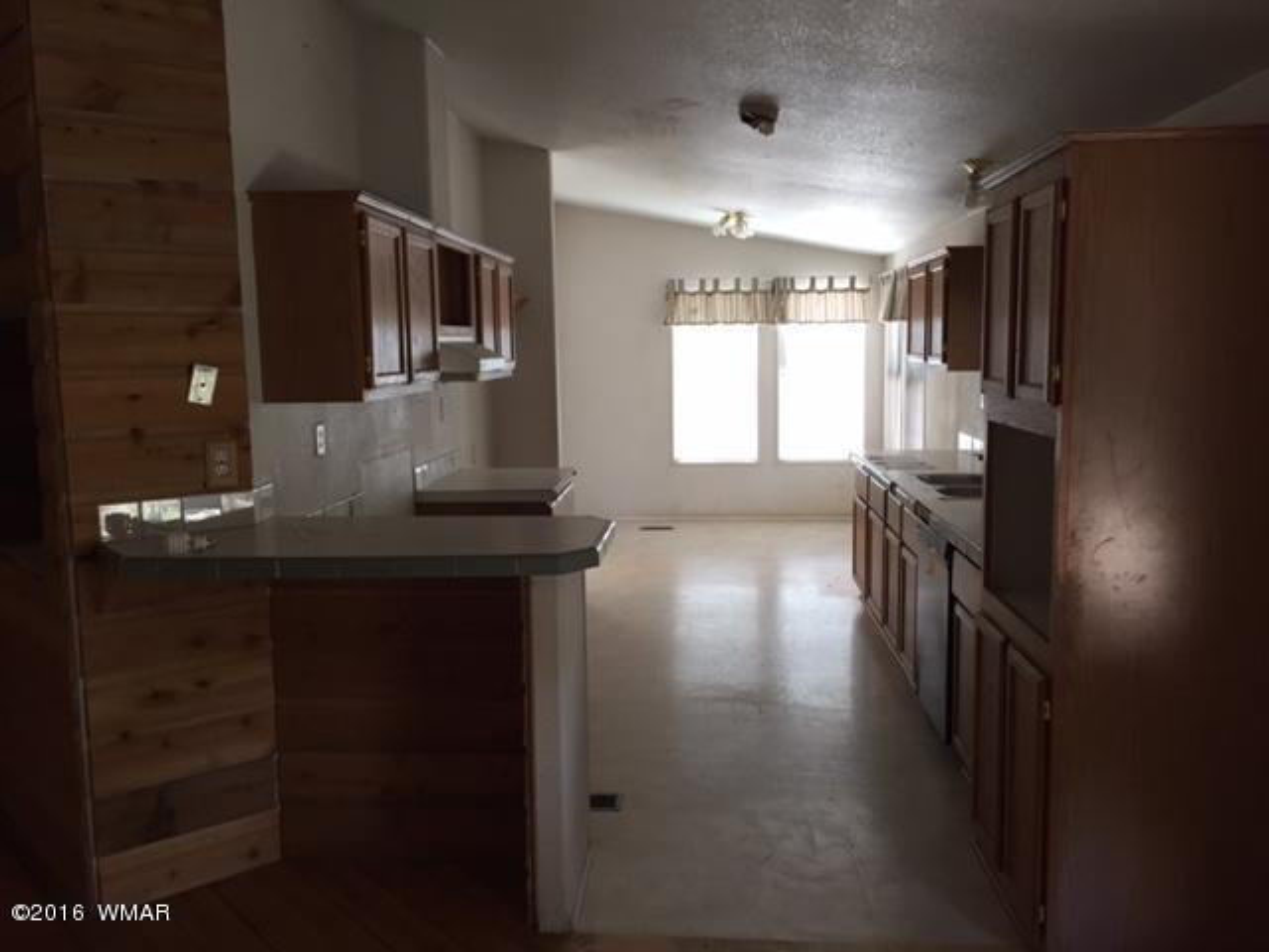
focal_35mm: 29
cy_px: 476
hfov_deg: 61.7
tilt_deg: -7.1
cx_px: 634
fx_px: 1063
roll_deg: +0.2
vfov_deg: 48.2
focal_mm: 4.15
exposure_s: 1/30
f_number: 2.2
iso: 100
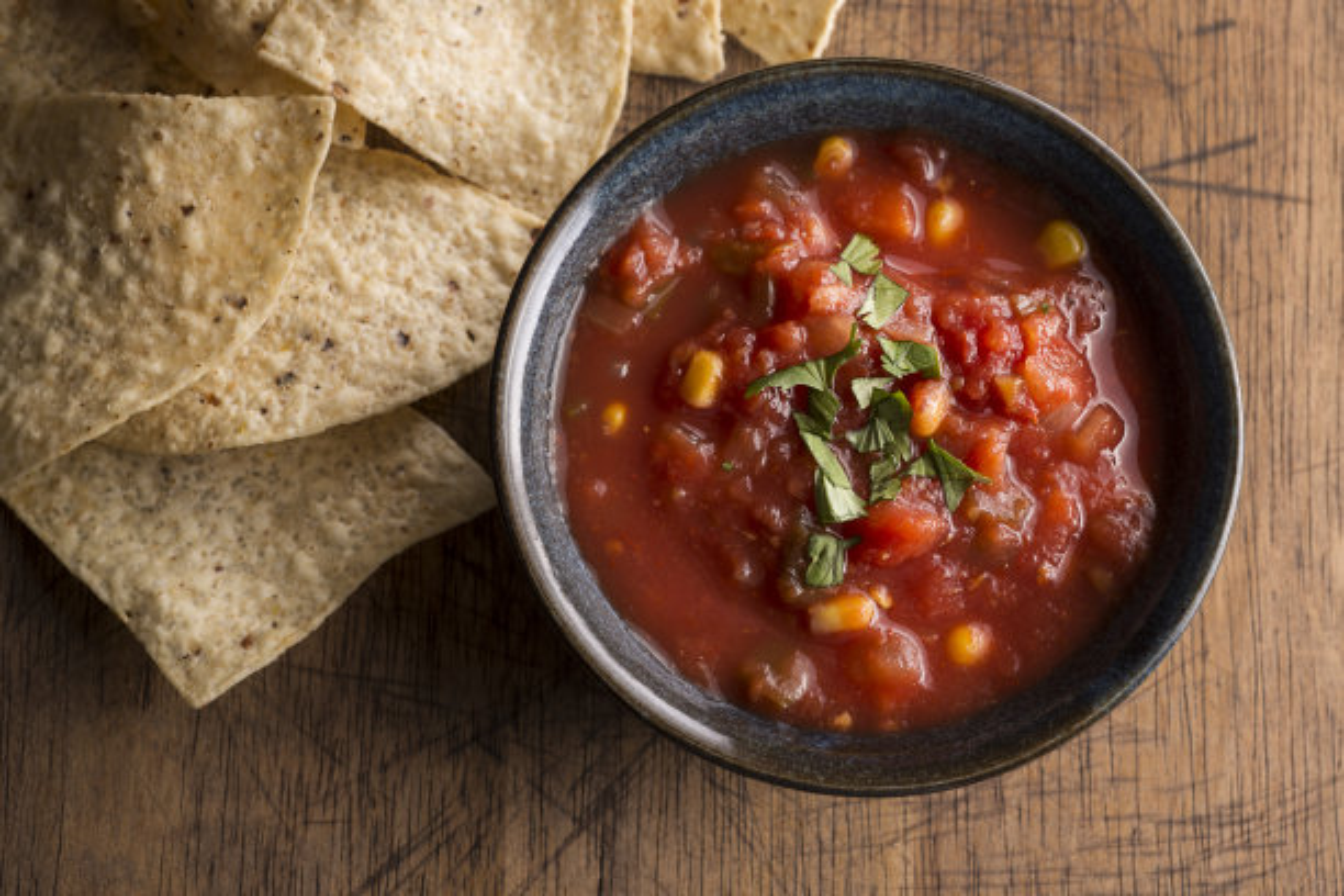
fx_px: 2240
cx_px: 672
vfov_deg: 22.6
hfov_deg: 33.4
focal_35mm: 60
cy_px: 448
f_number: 10
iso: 125
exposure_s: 1/125
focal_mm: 60
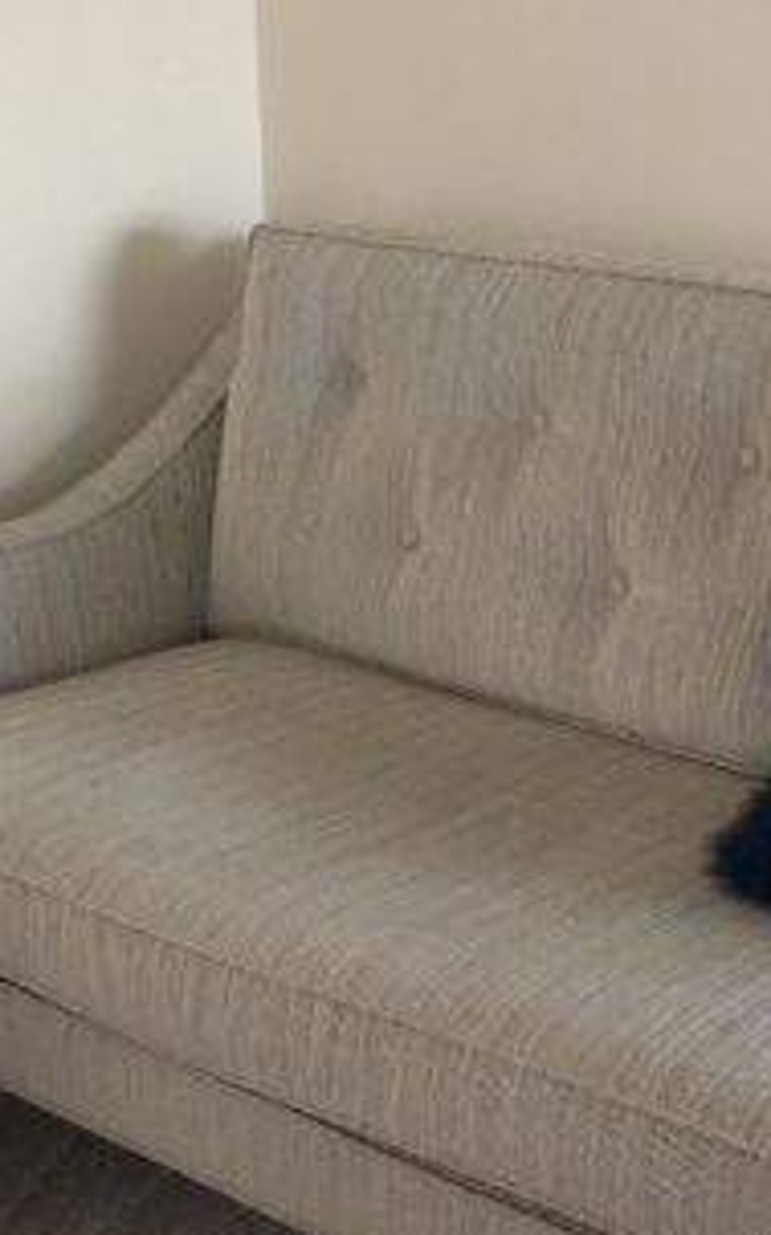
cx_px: 645
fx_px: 2491
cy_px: 677
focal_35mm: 74
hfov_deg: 17.4
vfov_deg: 27.8
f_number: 2.4
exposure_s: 1/20
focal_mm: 4.12
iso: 100
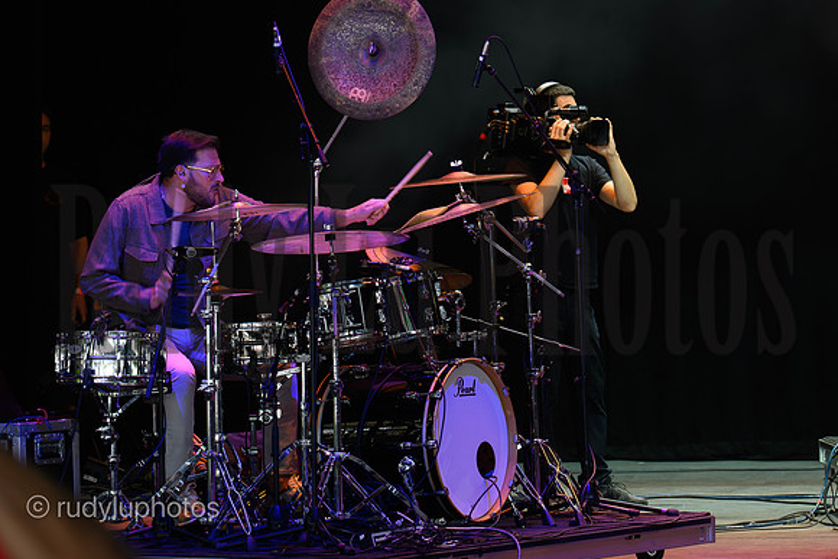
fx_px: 6985
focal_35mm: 300
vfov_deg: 4.6
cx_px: 419
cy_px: 280
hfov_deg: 6.9
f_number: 8
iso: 2500
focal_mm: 200
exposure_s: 1/160
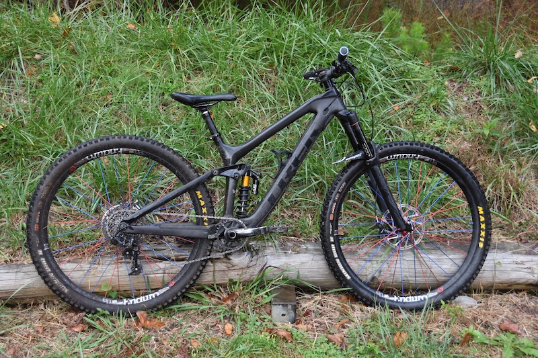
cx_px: 269
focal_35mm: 54
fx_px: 807
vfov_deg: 25.0
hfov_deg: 36.9
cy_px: 179
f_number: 4.2
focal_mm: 36
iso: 280
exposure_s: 1/100
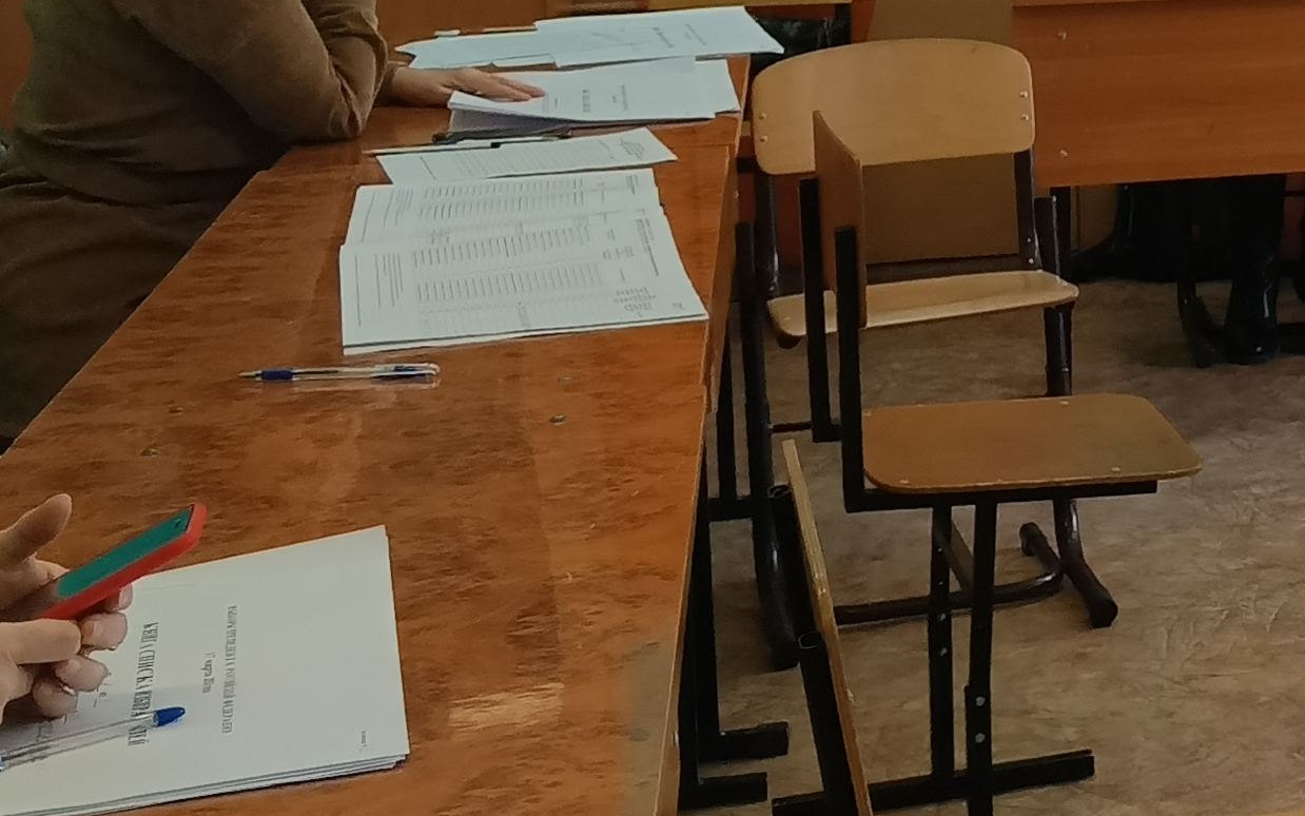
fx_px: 3094
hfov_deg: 20.9
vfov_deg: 14.6
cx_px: 1838
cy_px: -156
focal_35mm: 87
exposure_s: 1/50
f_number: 1.6
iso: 137
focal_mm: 4.09
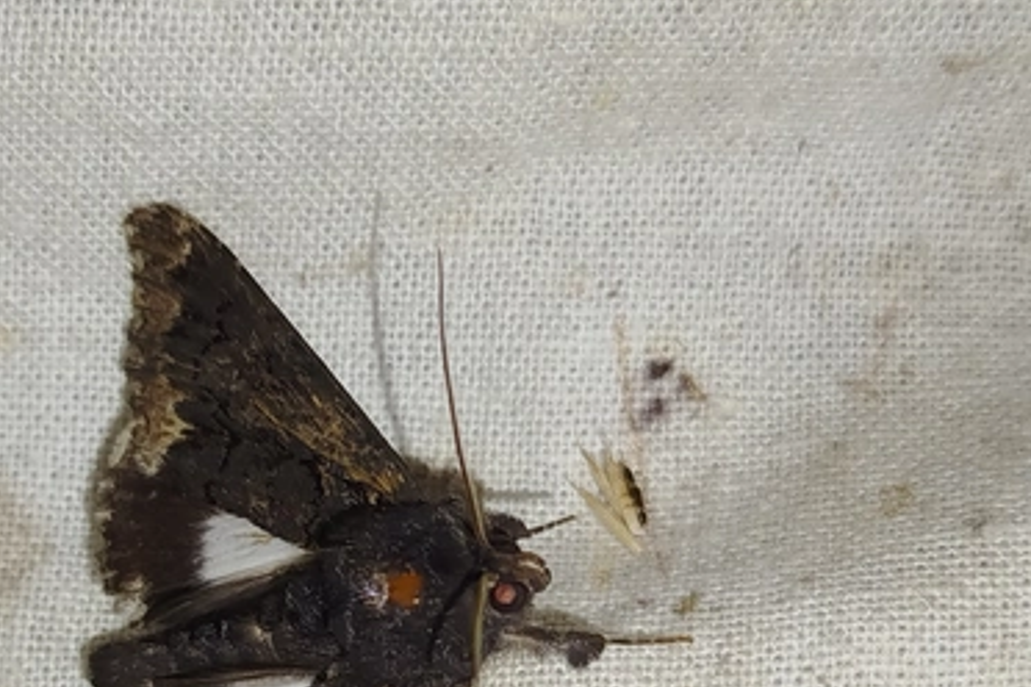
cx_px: 255
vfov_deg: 15.7
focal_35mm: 86
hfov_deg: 23.4
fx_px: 2463
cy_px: 590
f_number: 1.7
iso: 64
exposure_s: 1/50
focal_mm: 5.31
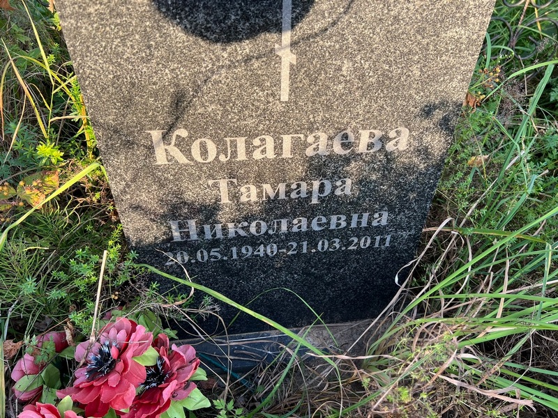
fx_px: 419
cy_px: 209
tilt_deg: -39.6
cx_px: 279
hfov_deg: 67.3
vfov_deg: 53.1
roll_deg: -2.7
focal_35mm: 26
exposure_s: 1/206
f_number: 1.5
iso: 40
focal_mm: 5.7
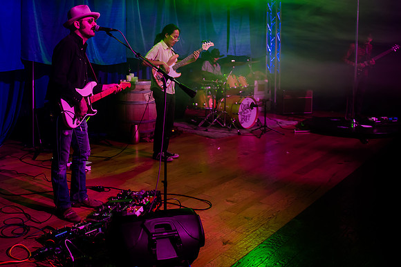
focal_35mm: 35
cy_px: 84
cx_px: 112
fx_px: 385
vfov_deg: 37.7
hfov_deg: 53.2
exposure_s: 1/25
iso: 500
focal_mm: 24
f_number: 2.8
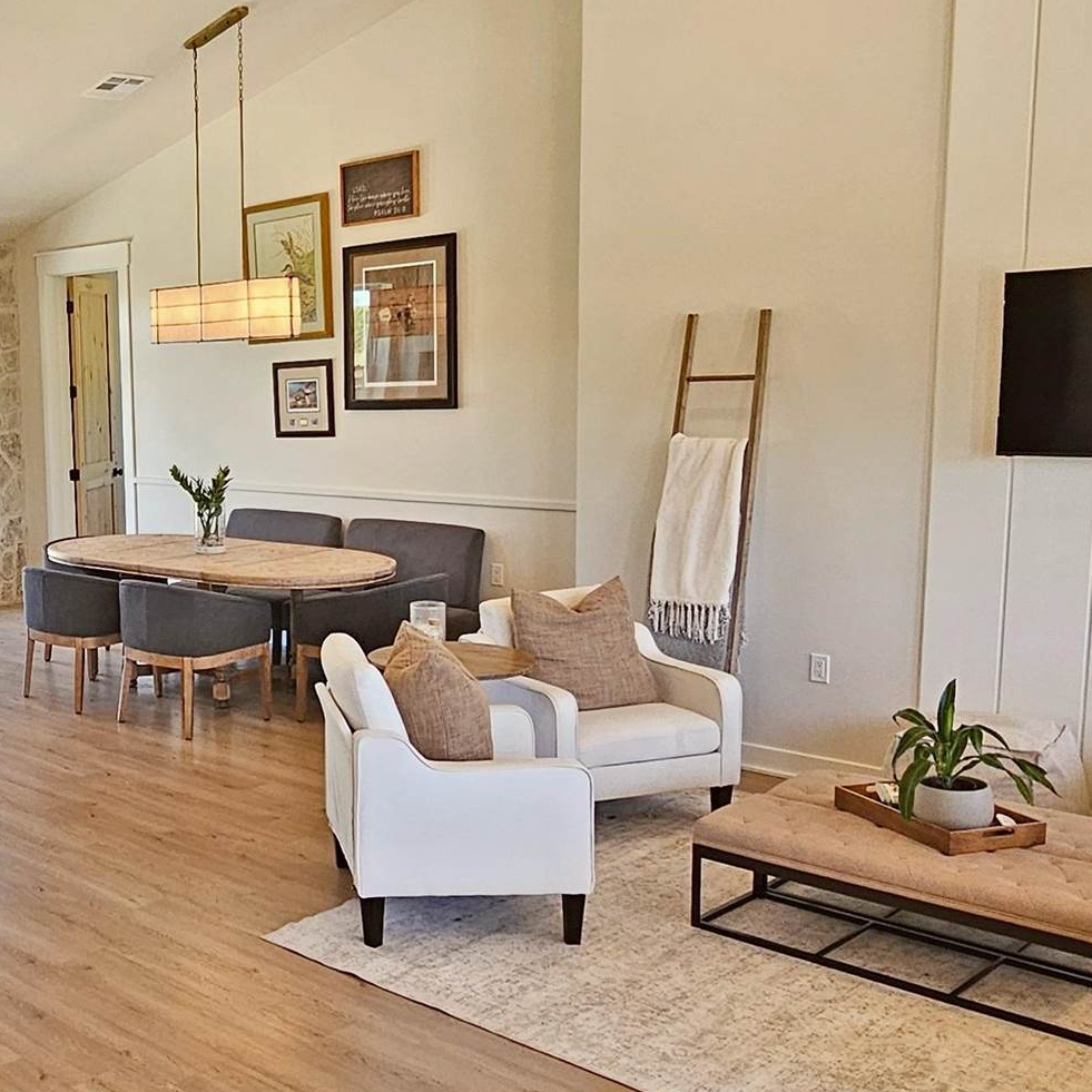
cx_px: 51
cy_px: 573
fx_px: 1285
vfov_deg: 46.0
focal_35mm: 36
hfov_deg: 41.3
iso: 125
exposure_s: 1/77.4
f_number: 2.2
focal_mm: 2.2
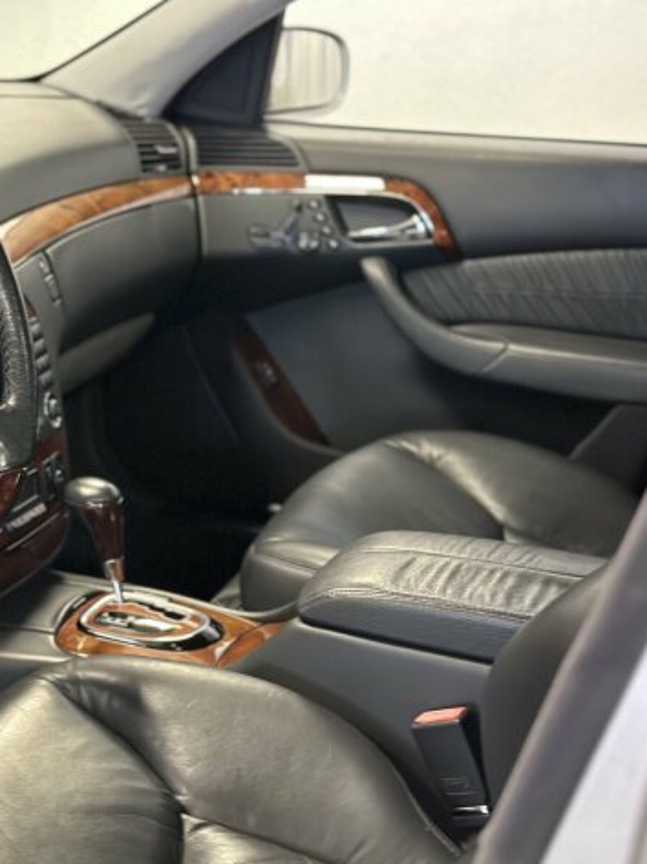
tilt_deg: -17.9
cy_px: 437
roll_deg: -4.6
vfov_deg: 29.8
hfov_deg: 22.2
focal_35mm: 65
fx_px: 1622
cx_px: 102
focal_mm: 6.86
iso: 800
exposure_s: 1/37
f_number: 1.78
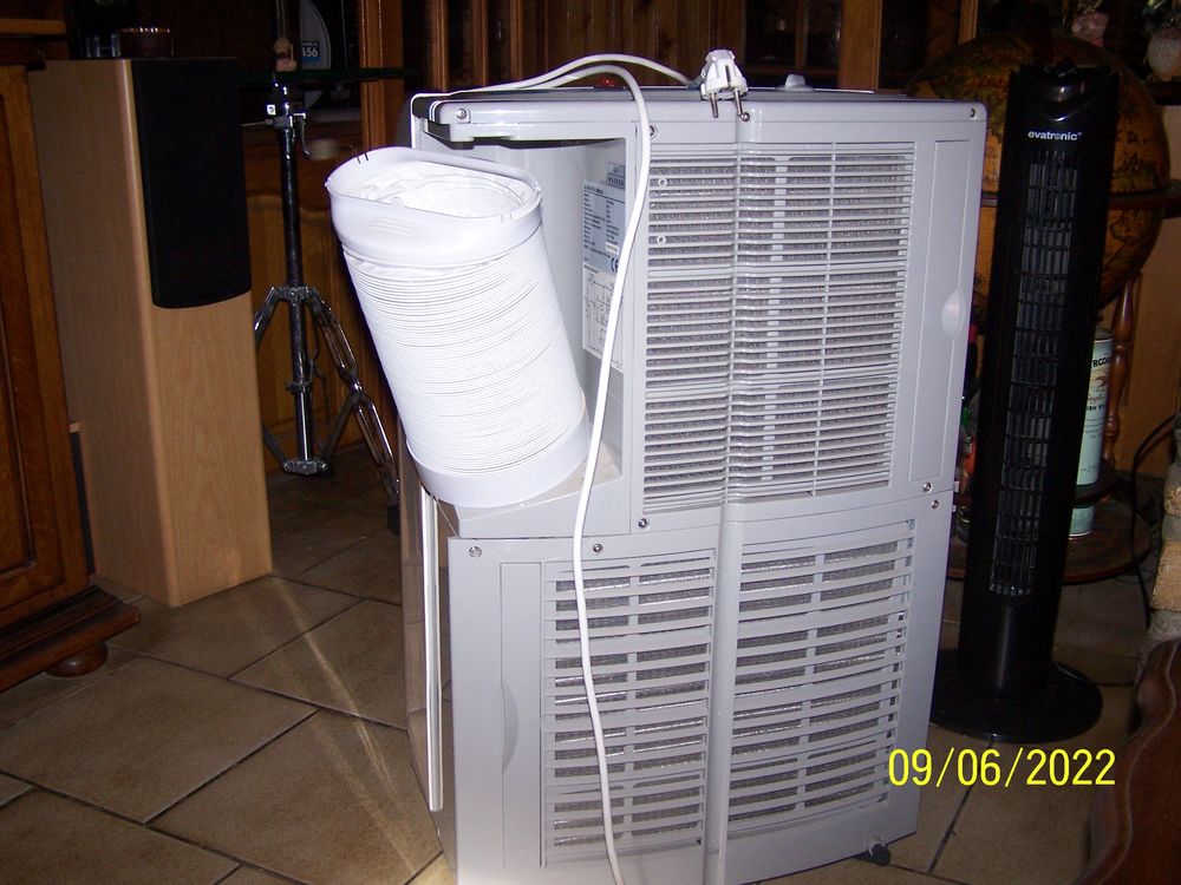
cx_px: 590
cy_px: 442
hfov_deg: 49.0
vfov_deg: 37.7
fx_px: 1296
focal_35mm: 38
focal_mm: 6.3
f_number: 2.8
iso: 140
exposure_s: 1/60
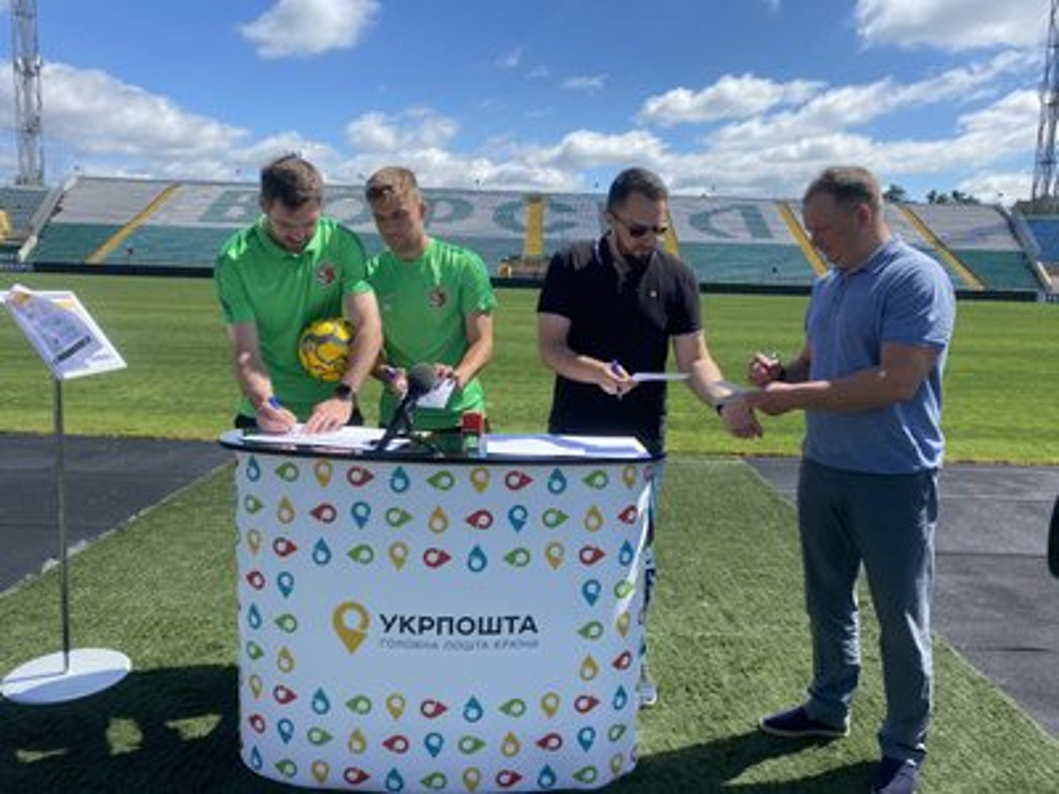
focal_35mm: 26
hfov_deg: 67.3
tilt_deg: -8.5
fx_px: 795
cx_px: 530
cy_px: 397
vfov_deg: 53.1
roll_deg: -1.6
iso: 32
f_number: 1.8
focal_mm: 4.25
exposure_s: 1/2463
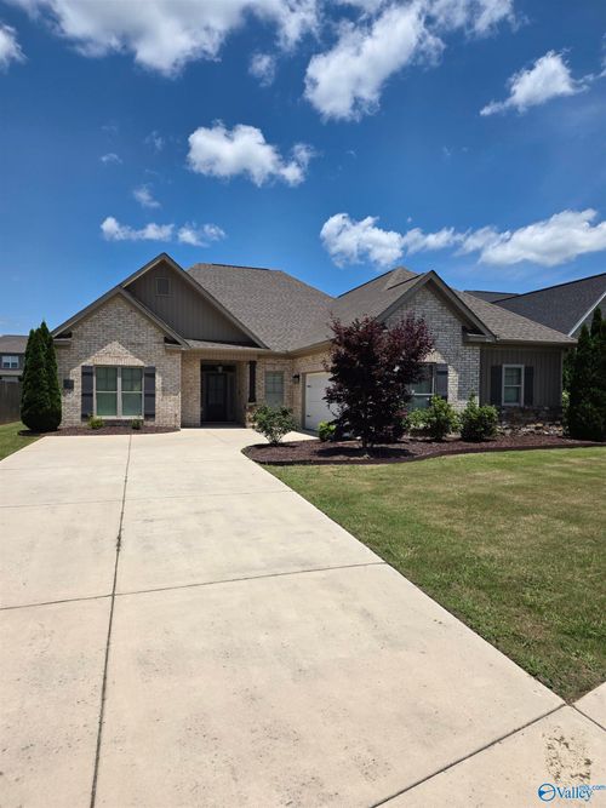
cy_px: 404
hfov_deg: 58.9
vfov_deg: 73.9
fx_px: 537
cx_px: 303
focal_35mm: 23
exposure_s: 1/7944
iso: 50
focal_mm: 6.25
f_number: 1.7
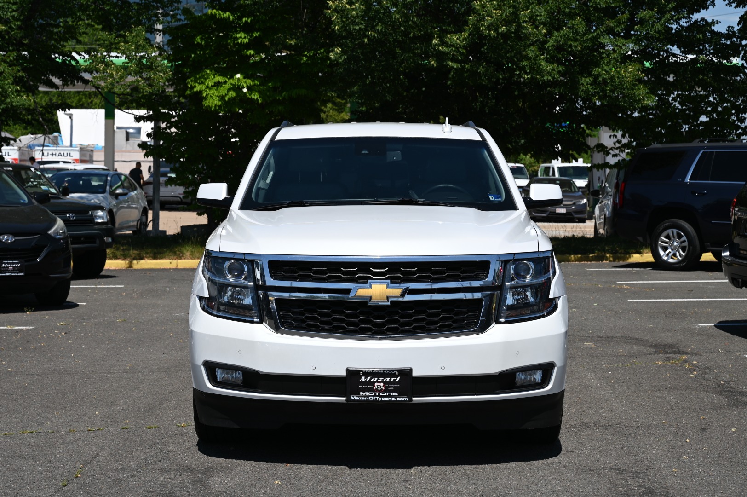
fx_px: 1451
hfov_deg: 28.9
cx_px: 374
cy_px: 248
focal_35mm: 70
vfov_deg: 19.4
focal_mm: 70
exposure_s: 1/500
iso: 100
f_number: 8
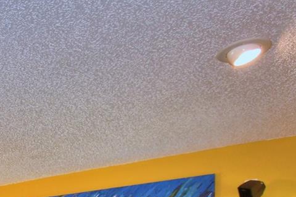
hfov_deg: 30.6
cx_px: -94
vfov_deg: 22.6
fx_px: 411
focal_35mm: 50
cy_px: 287
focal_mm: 10
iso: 640
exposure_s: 1/30
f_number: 4.5
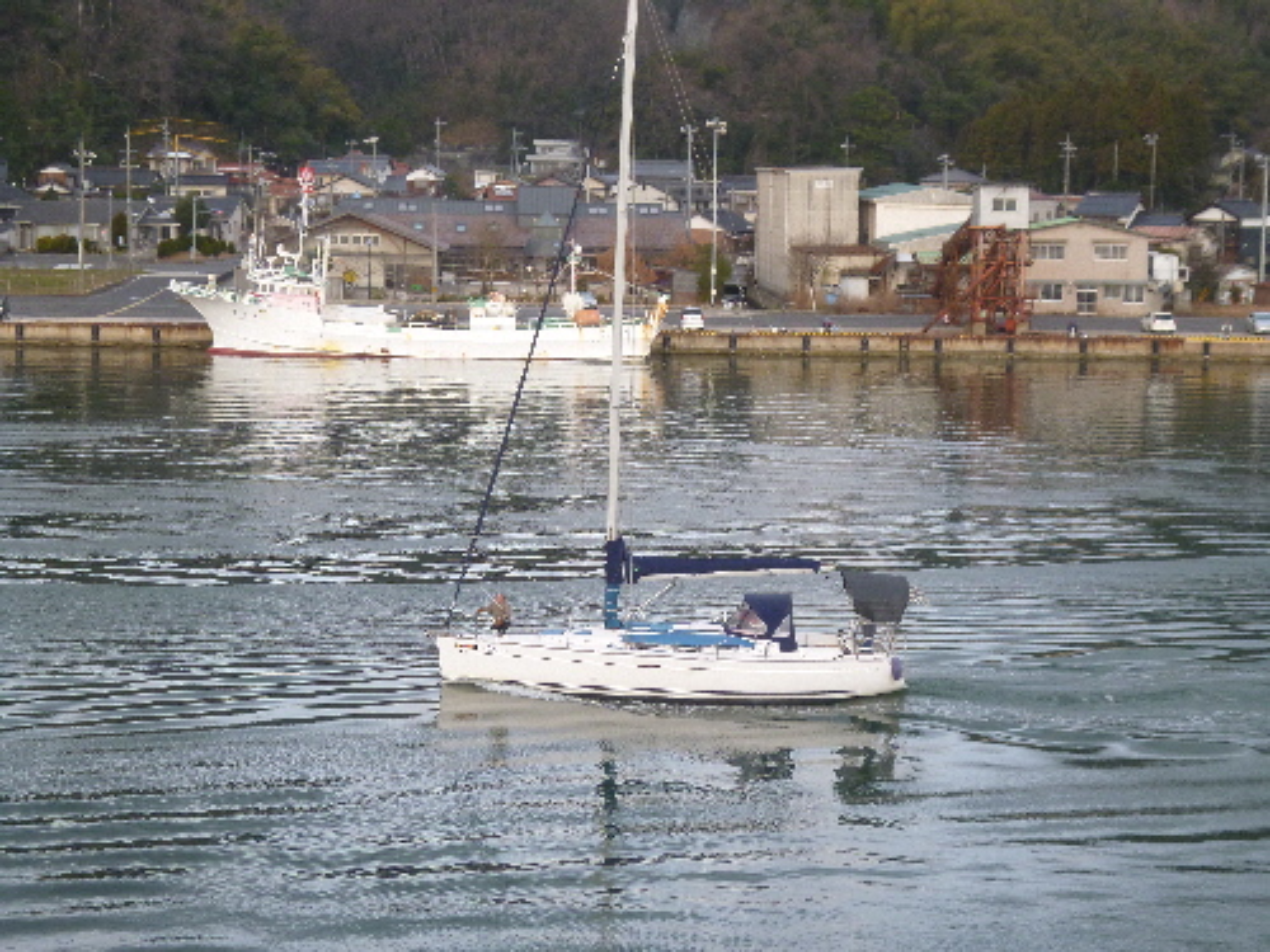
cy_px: 476
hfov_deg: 24.4
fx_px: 2935
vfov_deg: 18.4
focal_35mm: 80
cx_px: 635
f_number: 4.6
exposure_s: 1/200
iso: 200
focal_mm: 14.3
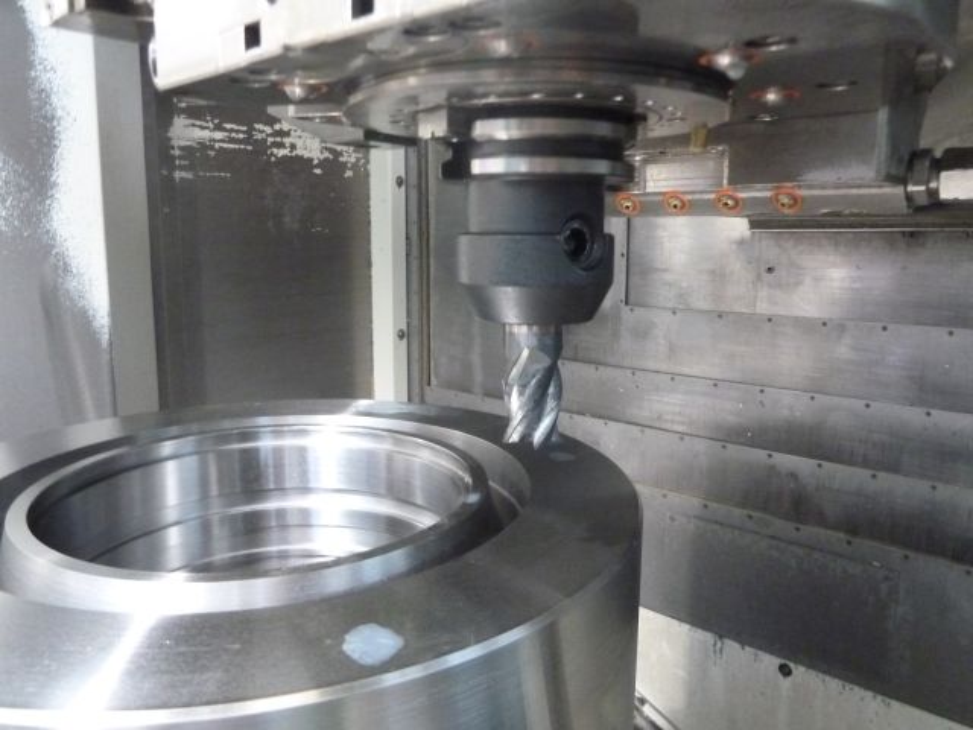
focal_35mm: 25
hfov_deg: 69.4
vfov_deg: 54.9
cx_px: 486
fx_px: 703
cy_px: 365
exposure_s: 1/20
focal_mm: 4.1
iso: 800
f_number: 3.3
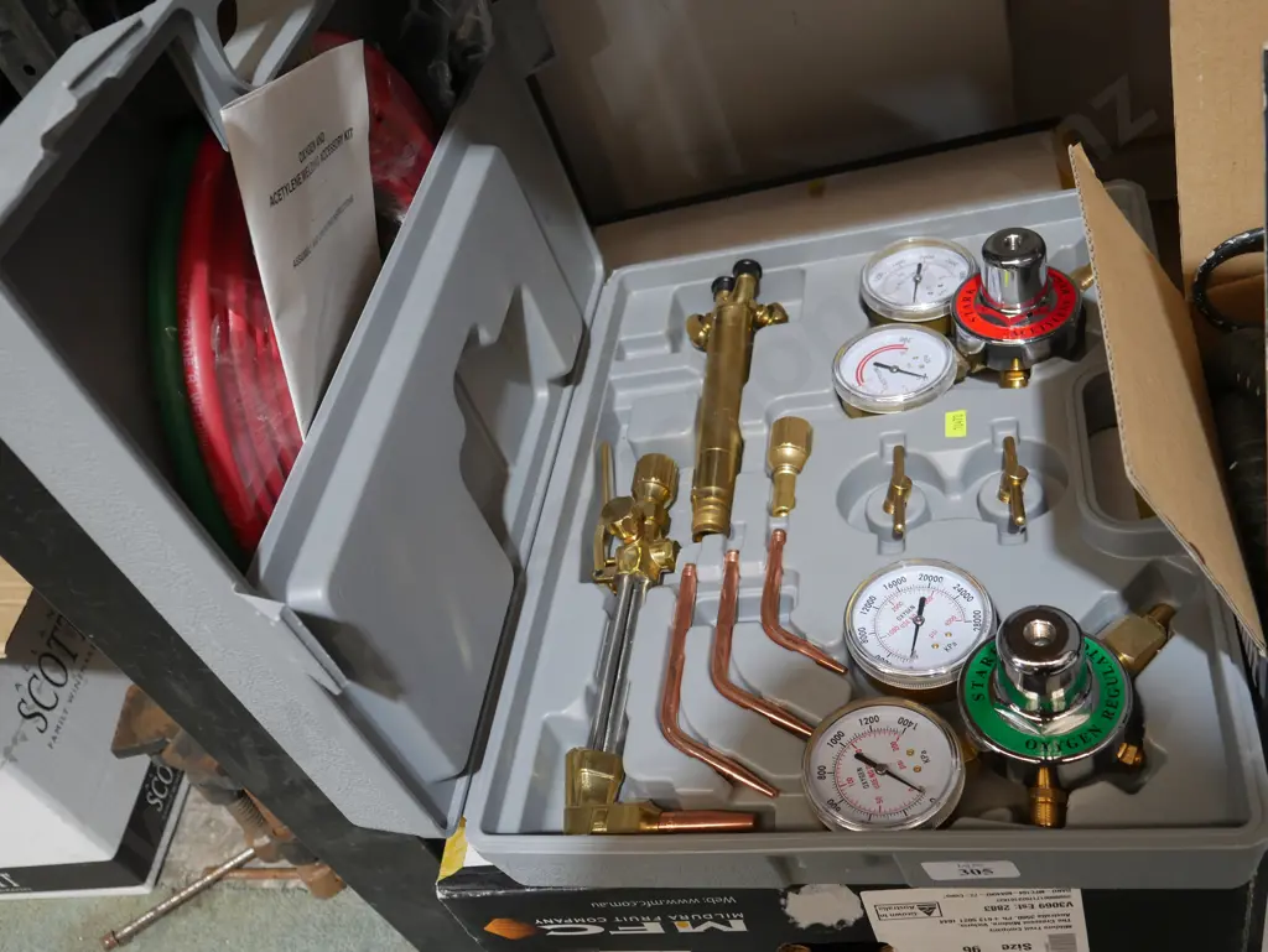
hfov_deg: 53.9
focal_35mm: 34
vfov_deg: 41.8
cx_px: 634
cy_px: 476
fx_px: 1246
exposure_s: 1/60
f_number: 4.5
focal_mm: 17
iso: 640
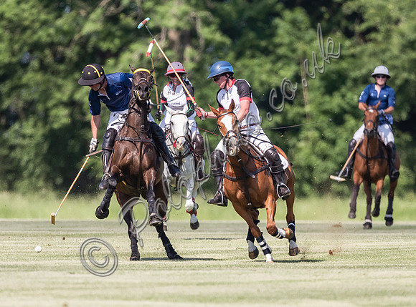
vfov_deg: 1.4
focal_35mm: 1039
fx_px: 12428
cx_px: 224
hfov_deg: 1.9
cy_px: 211
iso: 400
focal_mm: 500
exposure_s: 1/4000
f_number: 4
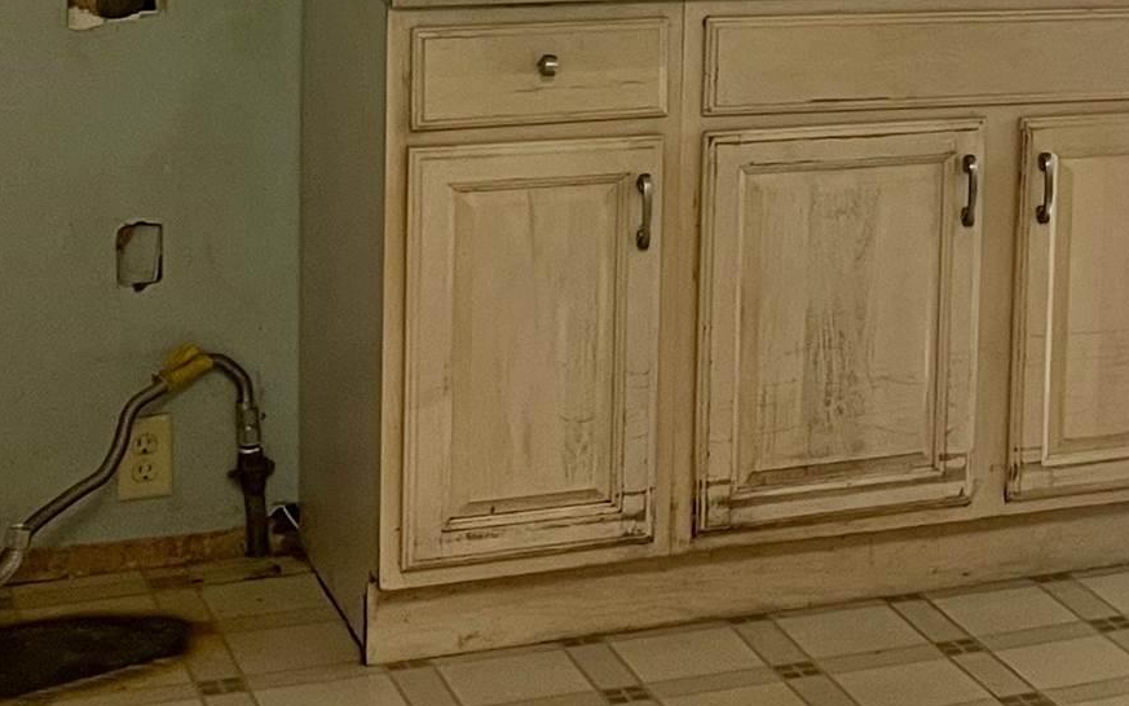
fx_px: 2985
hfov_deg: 20.2
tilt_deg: -4.7
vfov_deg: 13.1
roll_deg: -1.7
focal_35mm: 97
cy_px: -156
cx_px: 1320
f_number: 1.6
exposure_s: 1/60
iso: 80
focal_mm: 5.1
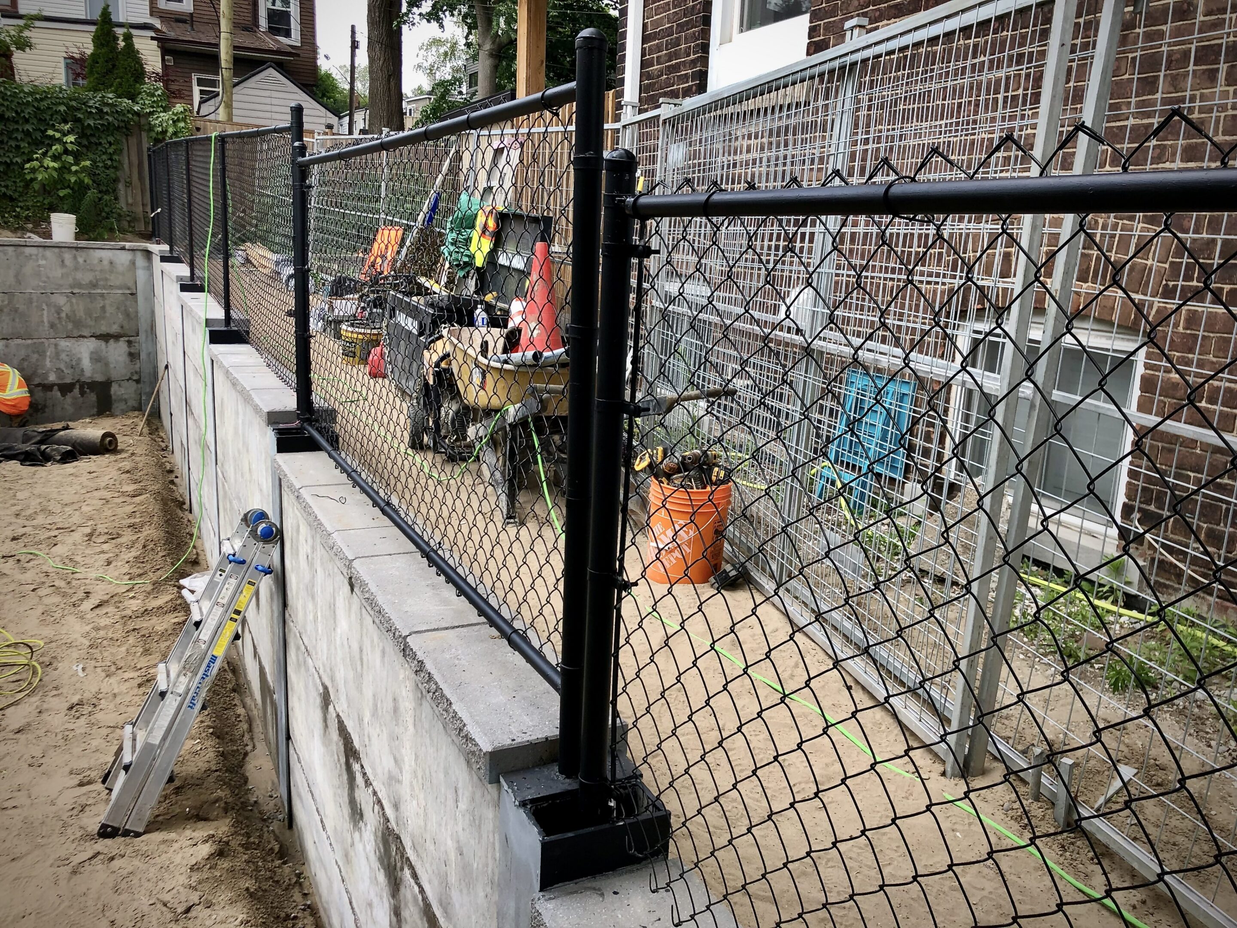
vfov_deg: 49.7
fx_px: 1001
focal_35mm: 28
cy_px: 464
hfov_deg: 63.4
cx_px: 618
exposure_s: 1/414
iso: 20
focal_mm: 4
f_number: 1.8
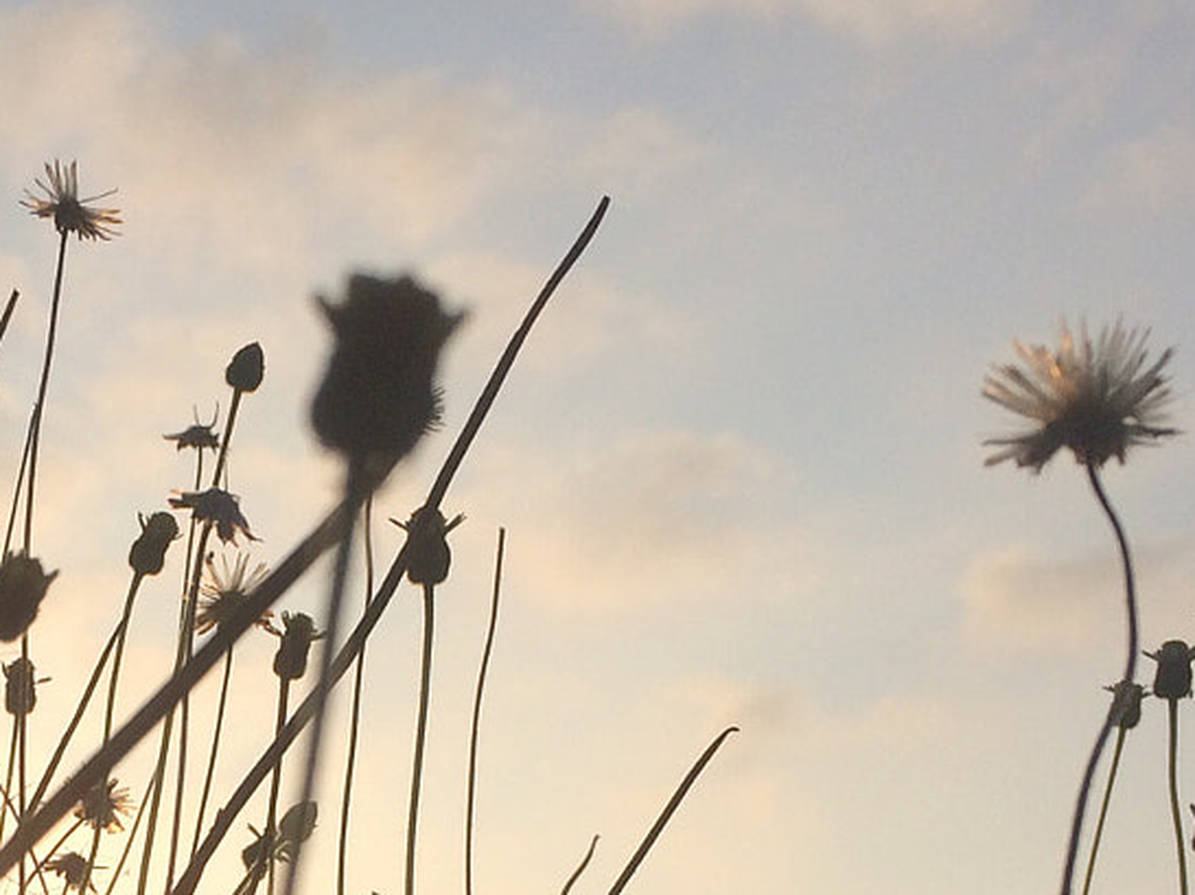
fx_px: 2933
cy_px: 1061
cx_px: 112
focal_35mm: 85
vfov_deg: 16.6
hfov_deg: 22.5
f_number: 2.2
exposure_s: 1/3425
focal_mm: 4.15
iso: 32
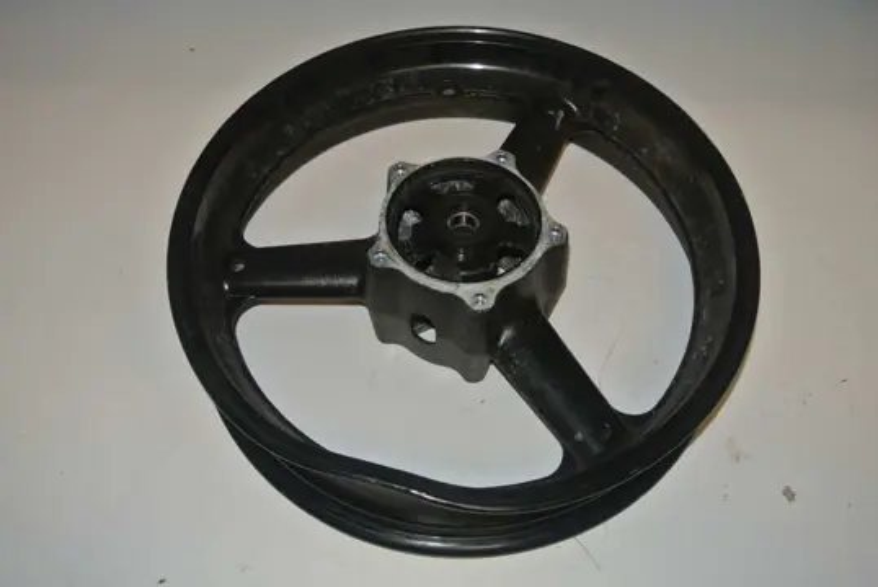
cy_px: 294
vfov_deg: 37.9
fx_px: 855
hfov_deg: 54.4
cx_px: 439
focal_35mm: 35
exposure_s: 1/60
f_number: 4
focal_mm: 13.1
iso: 200
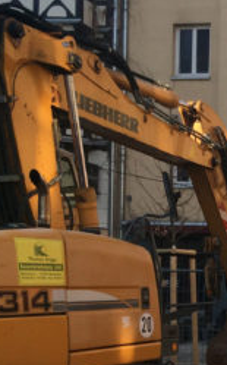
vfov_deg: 23.7
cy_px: 298
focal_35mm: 86
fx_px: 854
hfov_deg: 13.5
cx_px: 419
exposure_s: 1/760
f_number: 2.2
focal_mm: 4.15
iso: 32
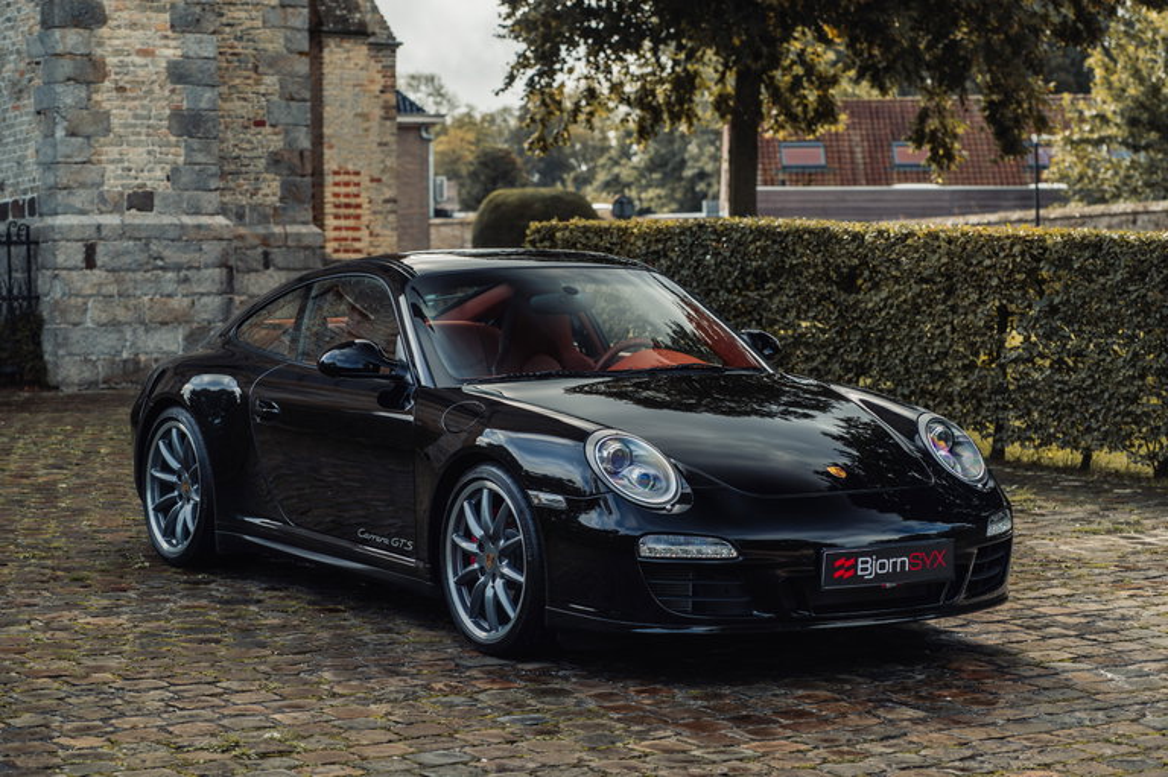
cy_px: 388
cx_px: 584
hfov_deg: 23.7
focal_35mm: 86
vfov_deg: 15.9
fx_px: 2788
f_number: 5
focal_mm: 86
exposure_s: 1/160
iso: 200
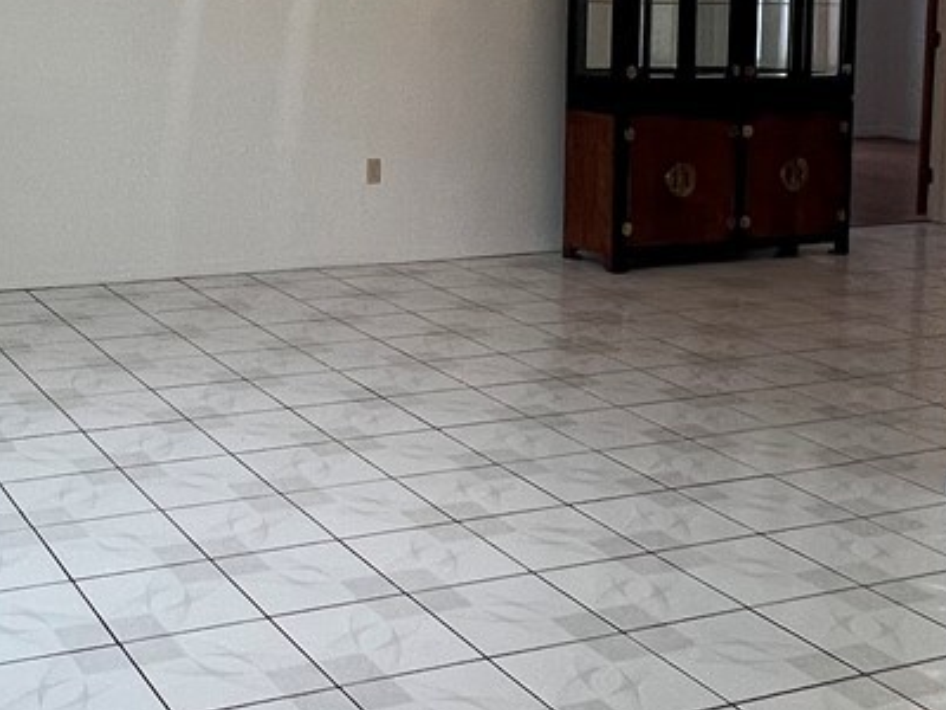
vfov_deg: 27.0
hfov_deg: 36.0
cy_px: 64
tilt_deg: -4.3
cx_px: 244
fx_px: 1421
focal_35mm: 52
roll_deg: -1.3
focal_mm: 1.57
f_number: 1.8
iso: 80
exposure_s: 1/120
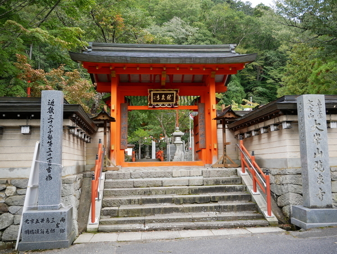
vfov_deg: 49.8
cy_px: 127
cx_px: 168
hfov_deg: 63.4
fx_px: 273
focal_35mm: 28
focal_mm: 14
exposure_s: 1/160
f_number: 4.5
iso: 200
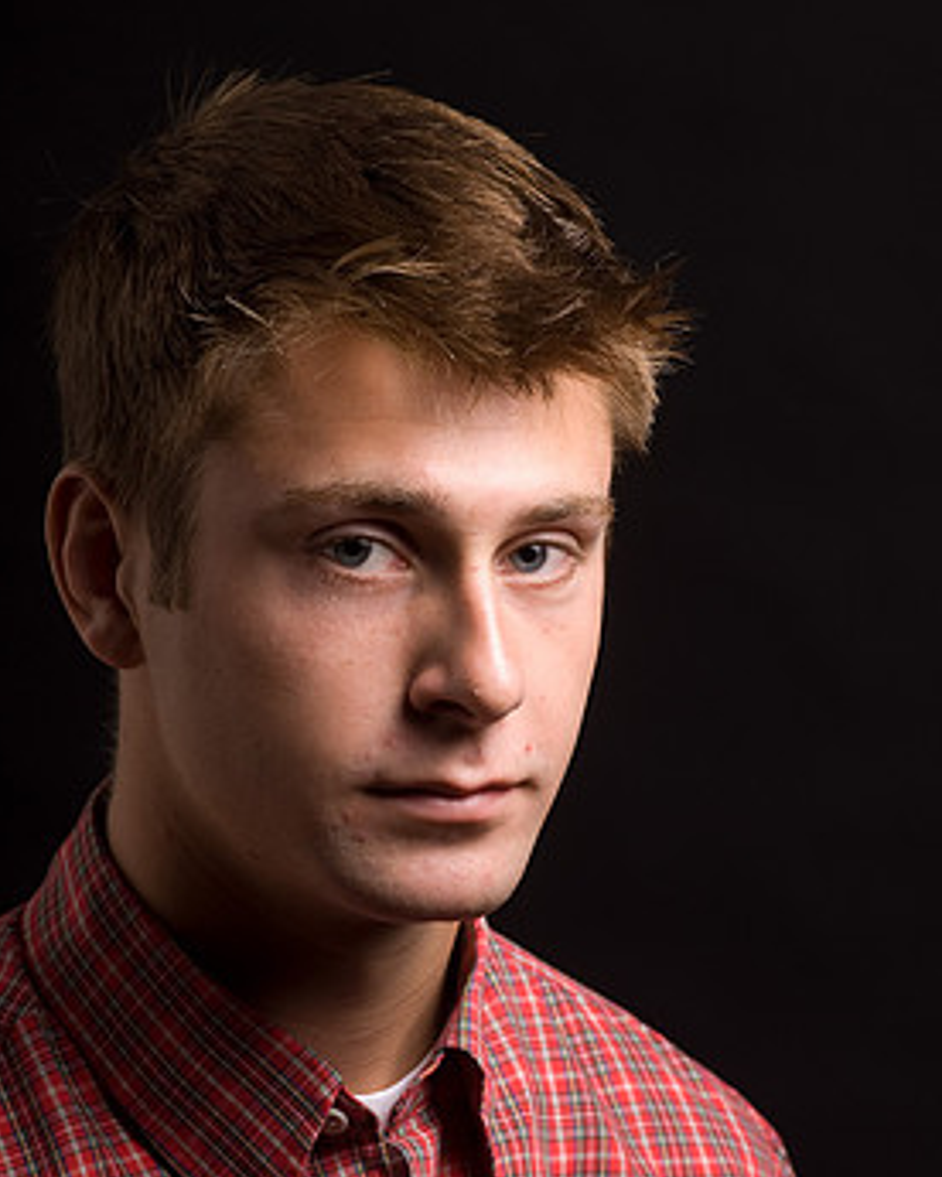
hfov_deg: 5.8
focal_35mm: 267
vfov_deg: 7.3
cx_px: 473
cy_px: 699
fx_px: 9291
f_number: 8
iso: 100
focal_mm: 145
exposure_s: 1/250
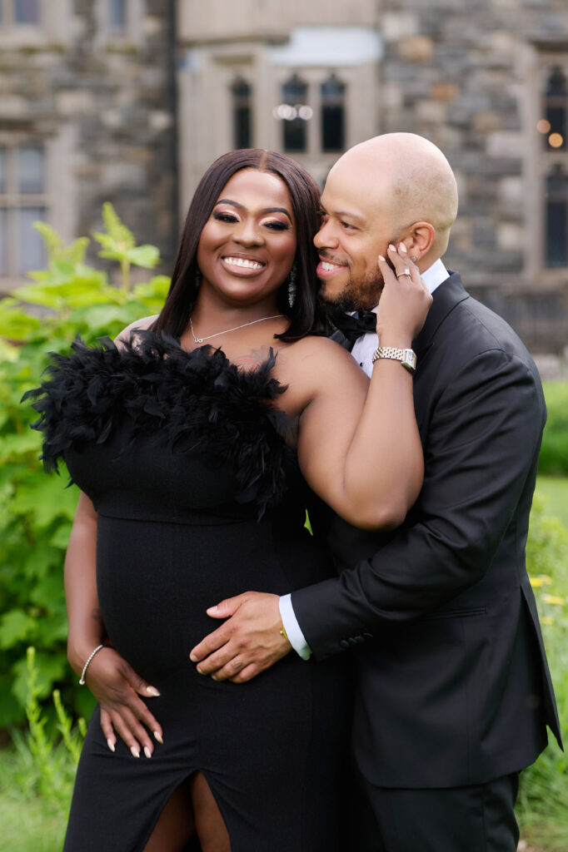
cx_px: 284
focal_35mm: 129
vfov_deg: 15.9
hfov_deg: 10.6
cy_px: 426
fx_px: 3055
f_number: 4
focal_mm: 86
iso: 160
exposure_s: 1/500
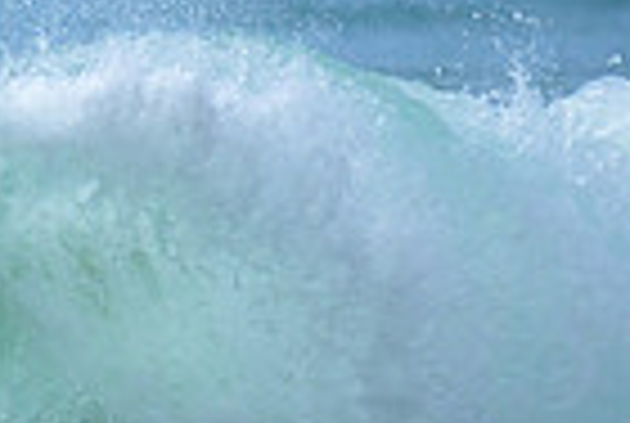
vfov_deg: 0.3
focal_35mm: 4541
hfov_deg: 0.5
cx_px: -944
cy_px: 234
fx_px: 79636
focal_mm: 800
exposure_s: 1/2000
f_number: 6.3
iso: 360
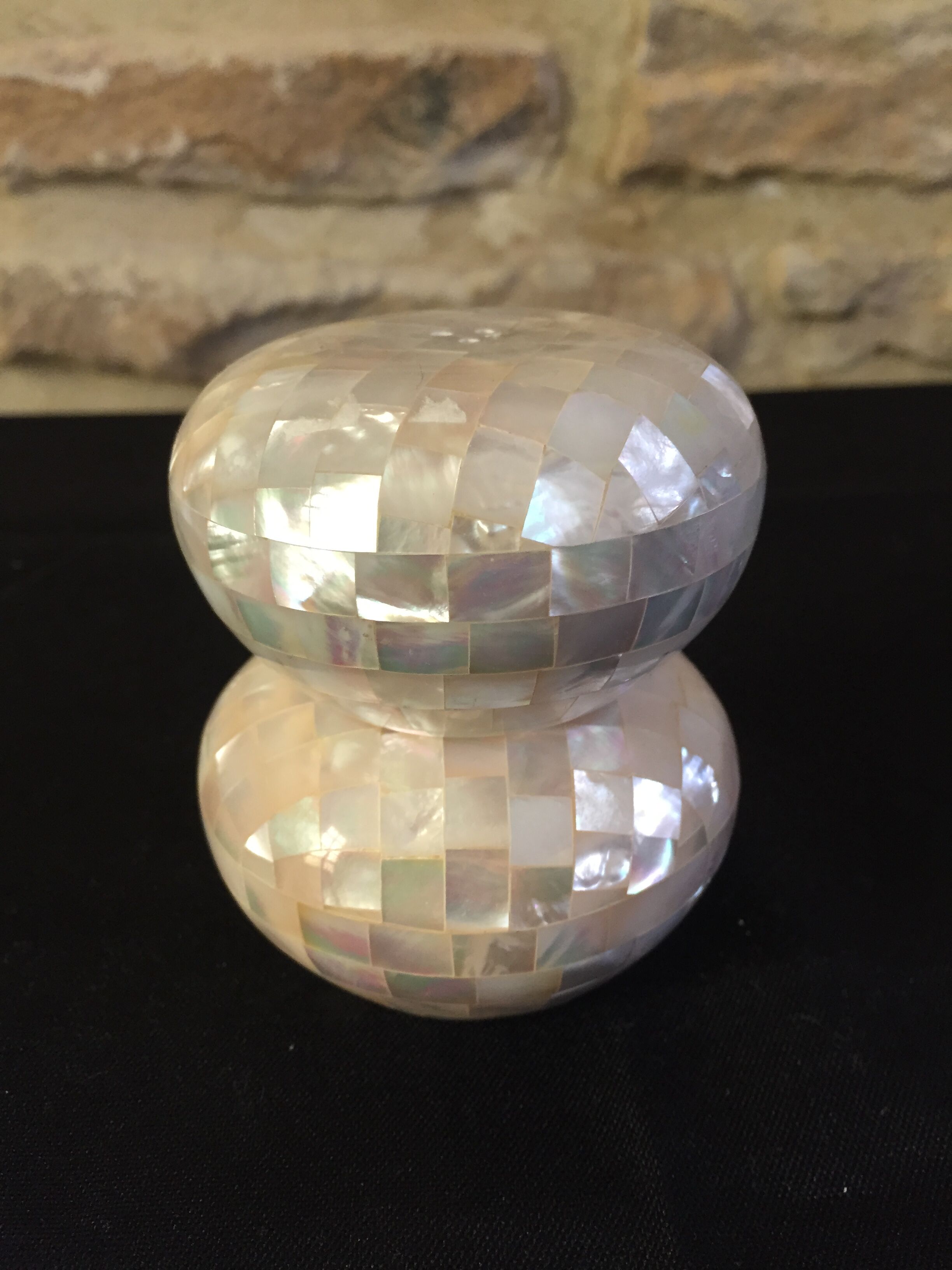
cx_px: 476
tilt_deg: -26.2
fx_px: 1063
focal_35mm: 29
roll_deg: -0.1
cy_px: 635
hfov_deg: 48.2
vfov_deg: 61.7
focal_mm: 4.15
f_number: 2.2
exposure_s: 1/33
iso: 160
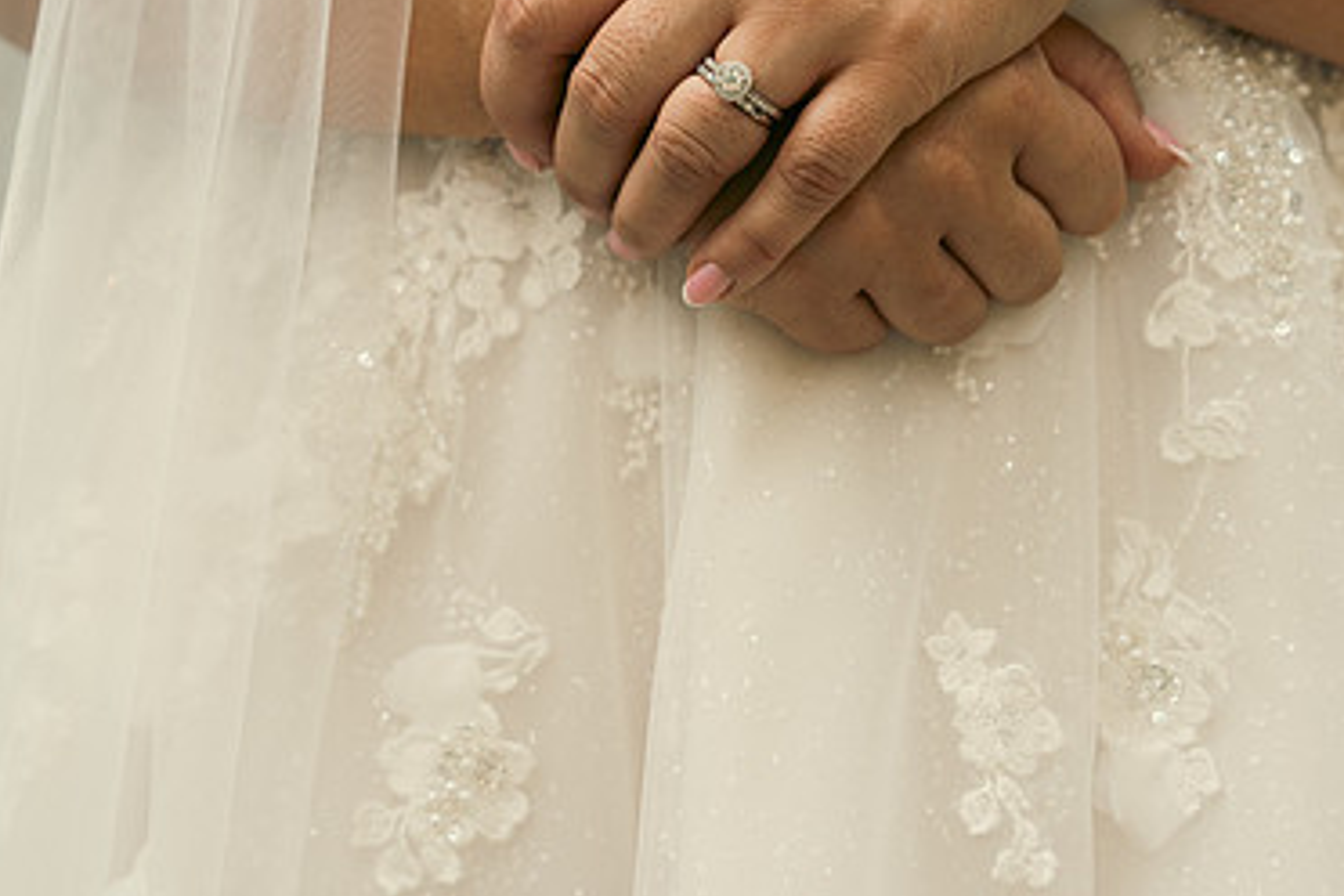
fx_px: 3024
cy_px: 266
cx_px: 694
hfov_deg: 25.1
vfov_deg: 16.8
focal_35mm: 81
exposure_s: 1/200
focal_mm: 52
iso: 250
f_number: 3.5
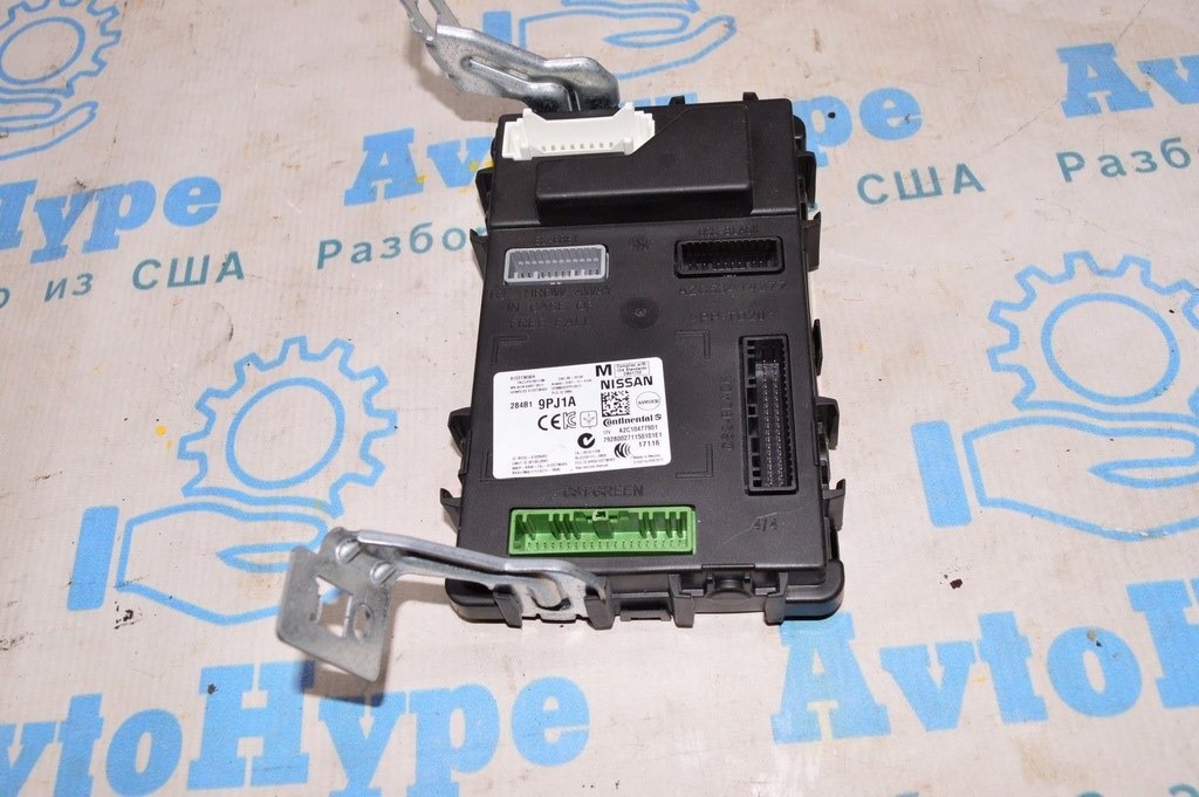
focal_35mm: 33
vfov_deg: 39.9
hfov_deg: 57.3
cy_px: 398
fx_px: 1098
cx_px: 600
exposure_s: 1/200
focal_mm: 22
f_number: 8
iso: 1600
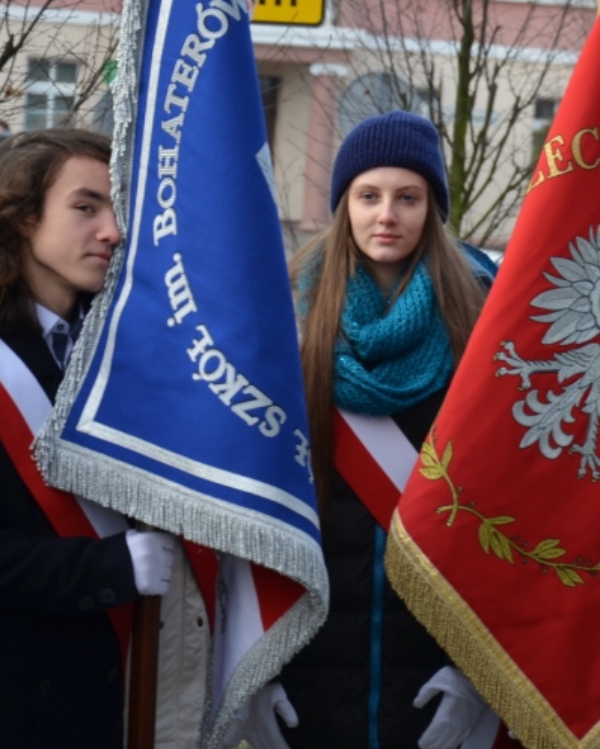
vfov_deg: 10.1
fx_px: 4237
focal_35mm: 191
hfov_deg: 8.1
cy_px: 291
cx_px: 592
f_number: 5.6
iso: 280
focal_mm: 66
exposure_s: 1/125
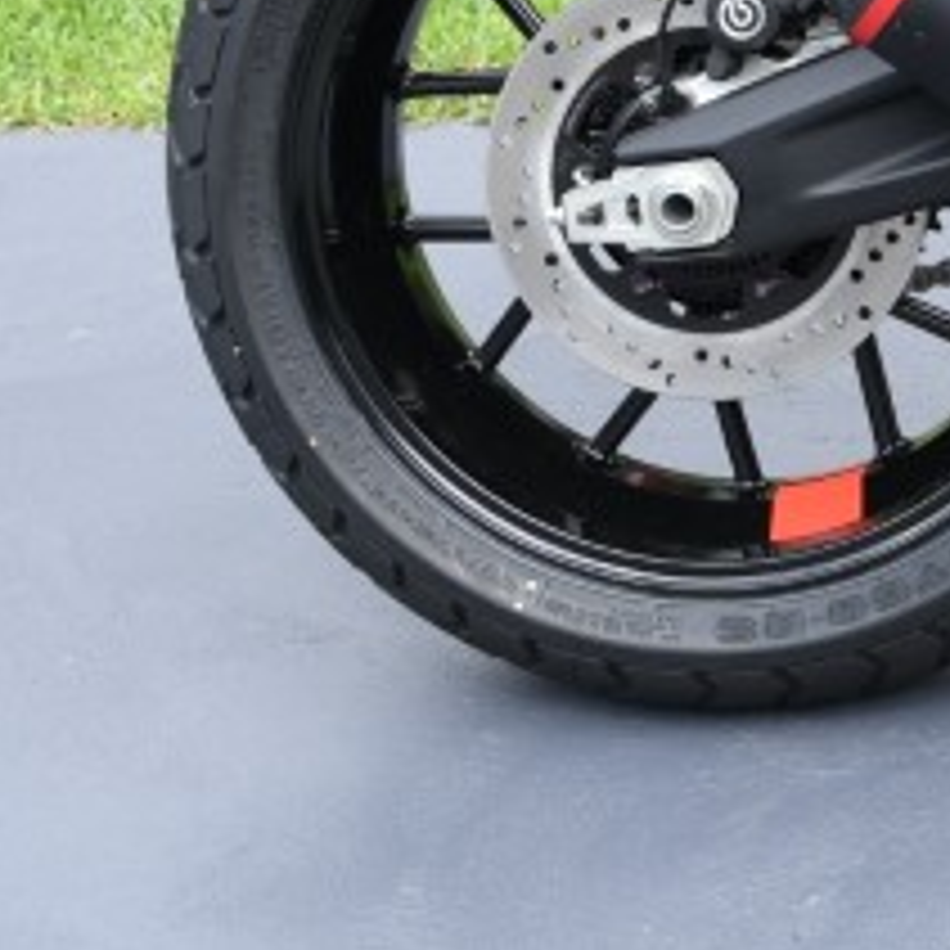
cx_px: 1688
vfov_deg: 10.1
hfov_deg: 9.9
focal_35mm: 167
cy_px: -504
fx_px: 5185
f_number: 8
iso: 140
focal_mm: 36
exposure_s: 1/100
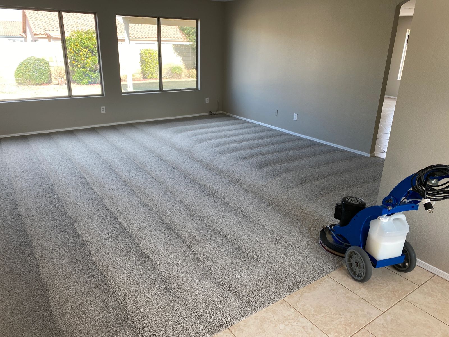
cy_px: 168
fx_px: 337
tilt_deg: -20.6
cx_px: 224
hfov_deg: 67.3
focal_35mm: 26
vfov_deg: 53.1
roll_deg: -0.8
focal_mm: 4.25
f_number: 1.8
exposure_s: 1/198
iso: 32
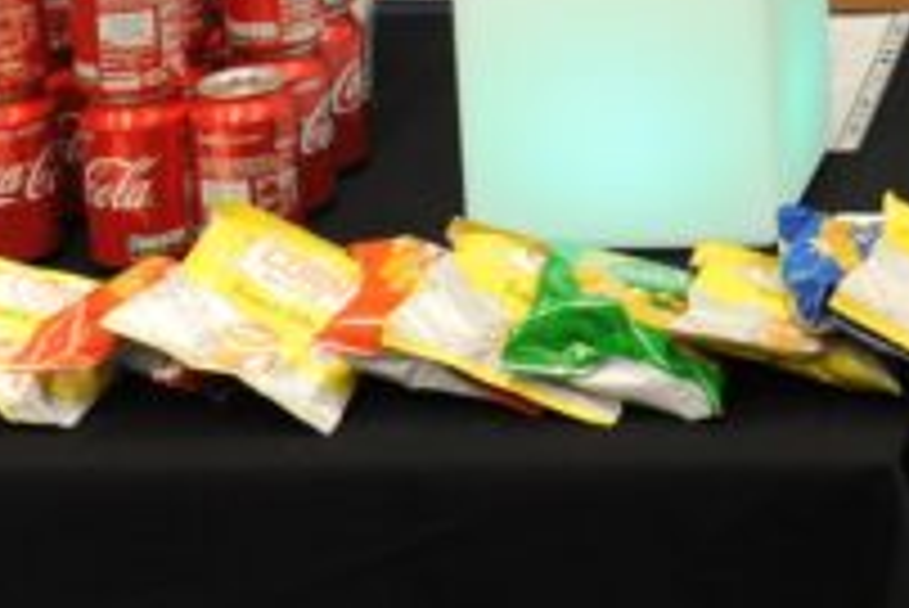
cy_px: -502
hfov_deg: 14.6
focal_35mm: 129
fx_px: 3259
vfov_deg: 10.0
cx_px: 1426
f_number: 4
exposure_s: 1/60
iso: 1600
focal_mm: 34
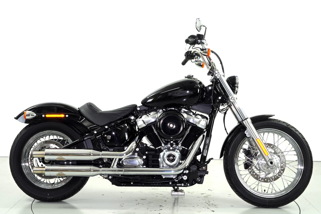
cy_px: 107
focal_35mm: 55
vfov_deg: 24.6
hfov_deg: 36.2
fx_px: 490
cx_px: 160
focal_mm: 55
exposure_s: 1/13
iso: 400
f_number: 22
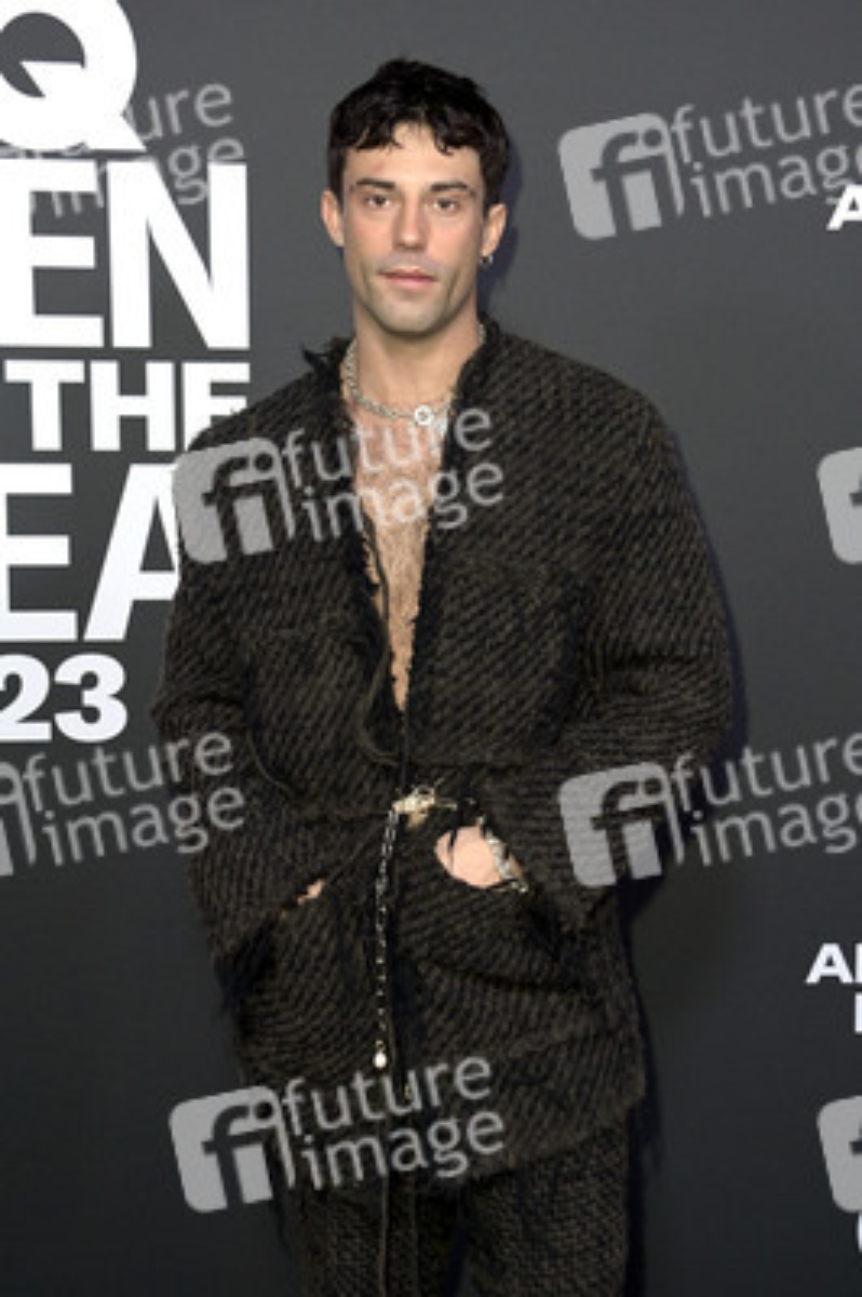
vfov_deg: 38.2
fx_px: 1871
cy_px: 648
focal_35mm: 52
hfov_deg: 25.9
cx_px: 431
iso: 1000
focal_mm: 52
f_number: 5.6
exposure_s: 1/250
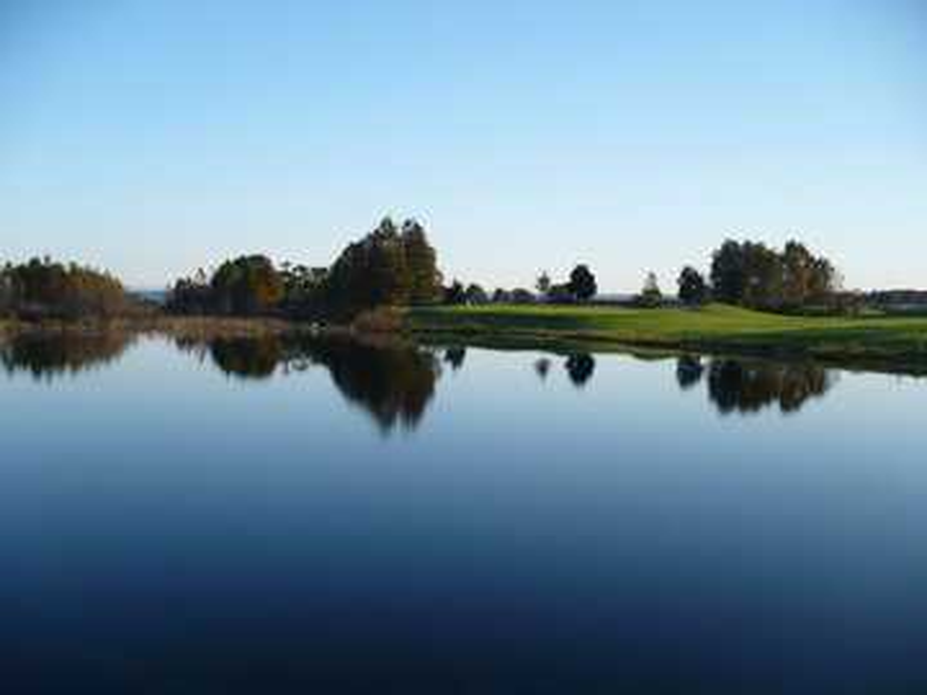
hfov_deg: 52.6
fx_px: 937
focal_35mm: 35
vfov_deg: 40.7
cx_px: 464
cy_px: 348
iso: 100
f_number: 2.8
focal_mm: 5.8
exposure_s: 1/800
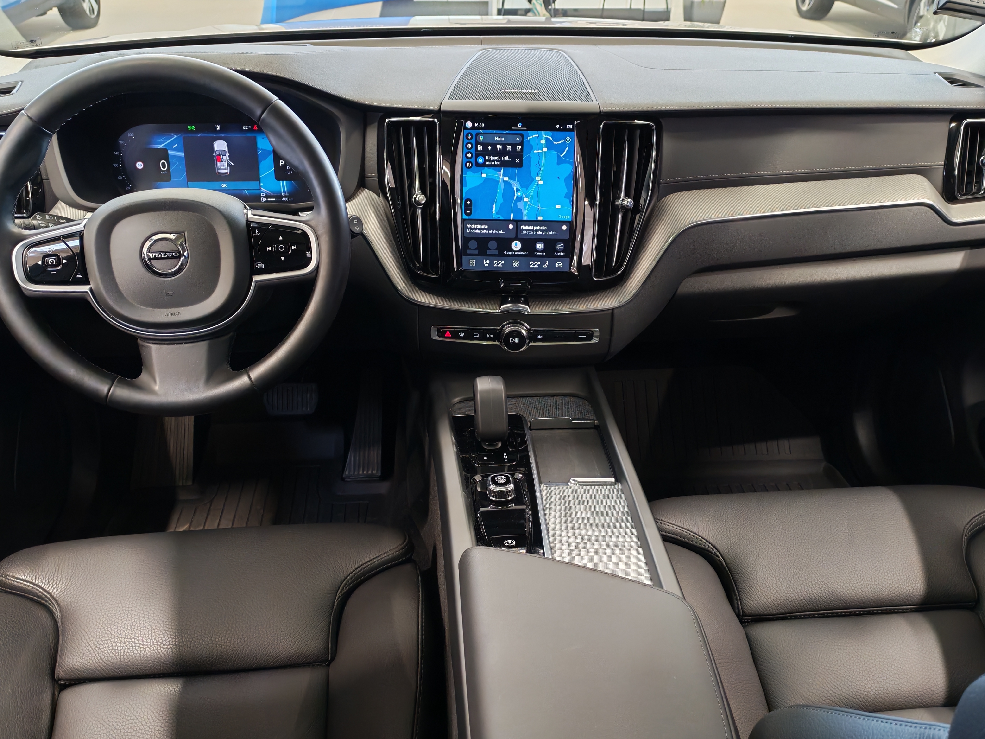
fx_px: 911
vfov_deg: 44.2
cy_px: 370
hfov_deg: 56.8
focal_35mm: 32
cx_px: 492
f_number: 1.9
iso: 800
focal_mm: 6.12
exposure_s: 1/50
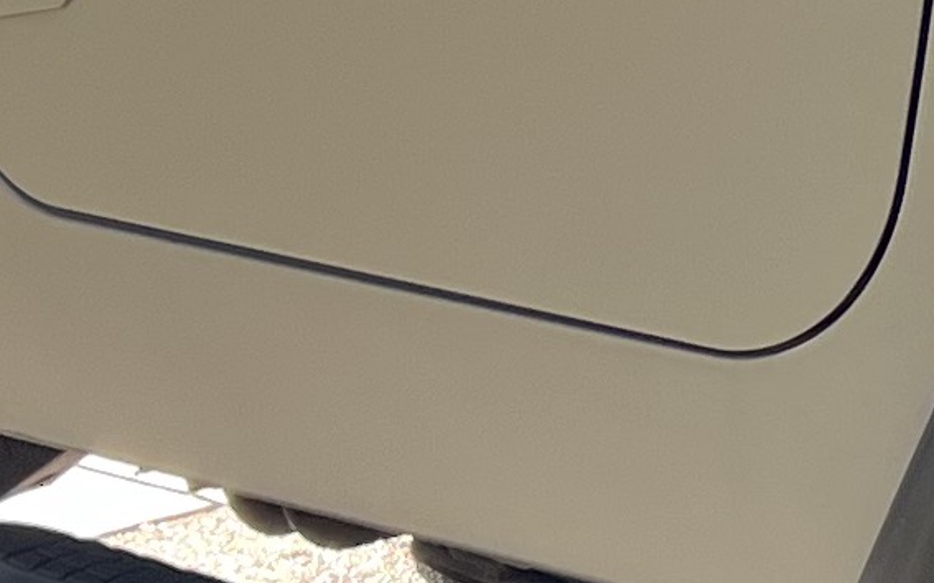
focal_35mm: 196
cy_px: 99
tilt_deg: -7.0
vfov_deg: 6.7
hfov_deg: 10.3
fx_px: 4988
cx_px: 1436
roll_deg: +3.3
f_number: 1.5
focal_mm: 5.7
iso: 50
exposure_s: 1/486
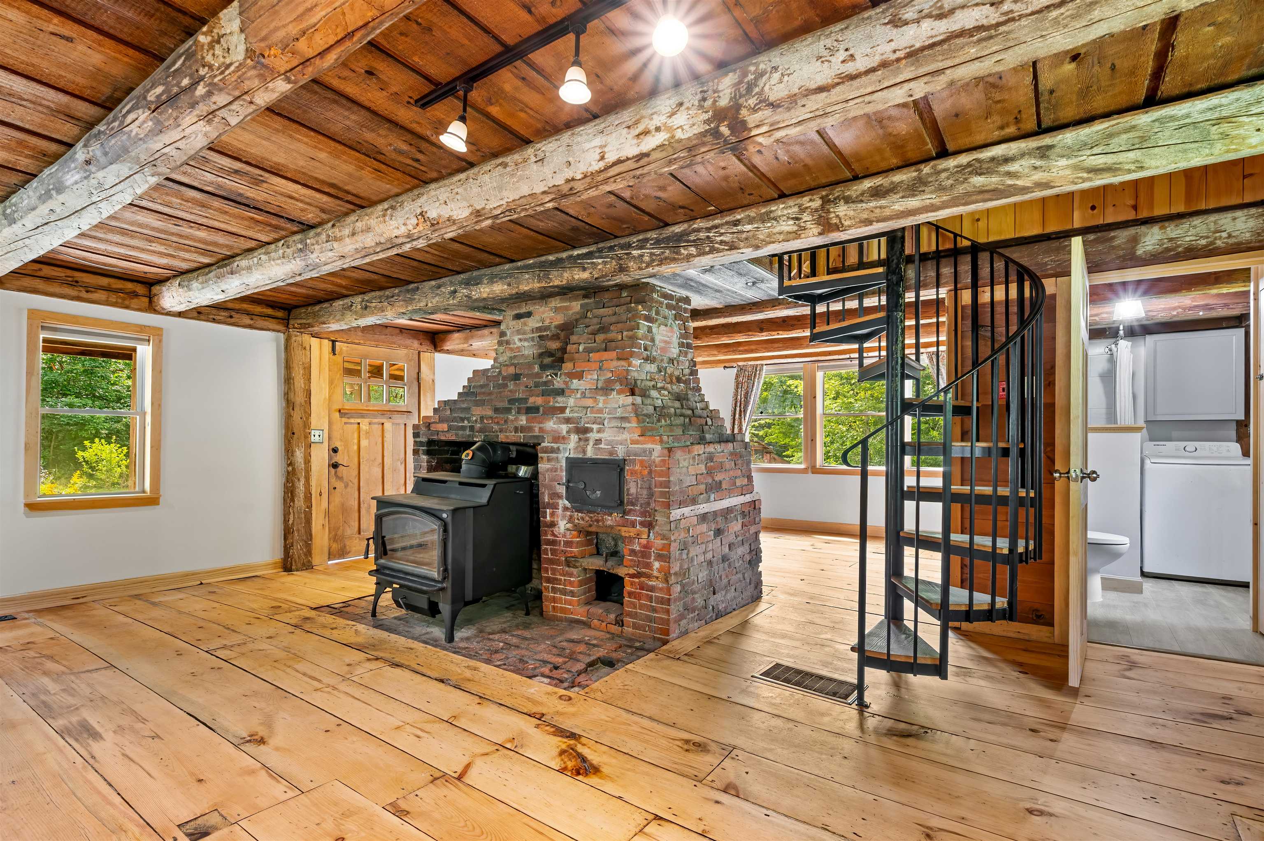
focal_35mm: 16
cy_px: 420
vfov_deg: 73.7
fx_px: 561
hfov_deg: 96.8
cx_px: 632
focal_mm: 16
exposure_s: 1/2.5
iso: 640
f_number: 9
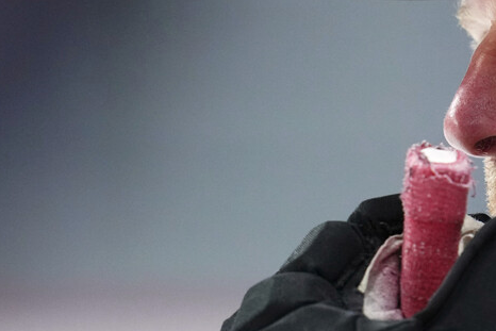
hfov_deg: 1.5
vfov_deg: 1.0
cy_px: 235
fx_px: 18922
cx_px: 533
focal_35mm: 1373
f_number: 2.8
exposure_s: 1/1250
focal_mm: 400
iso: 3200
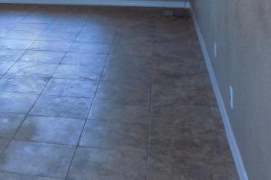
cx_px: -2
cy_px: -69
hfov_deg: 27.2
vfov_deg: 17.9
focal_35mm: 70
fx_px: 527
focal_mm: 4
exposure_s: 1/30
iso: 125
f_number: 3.1
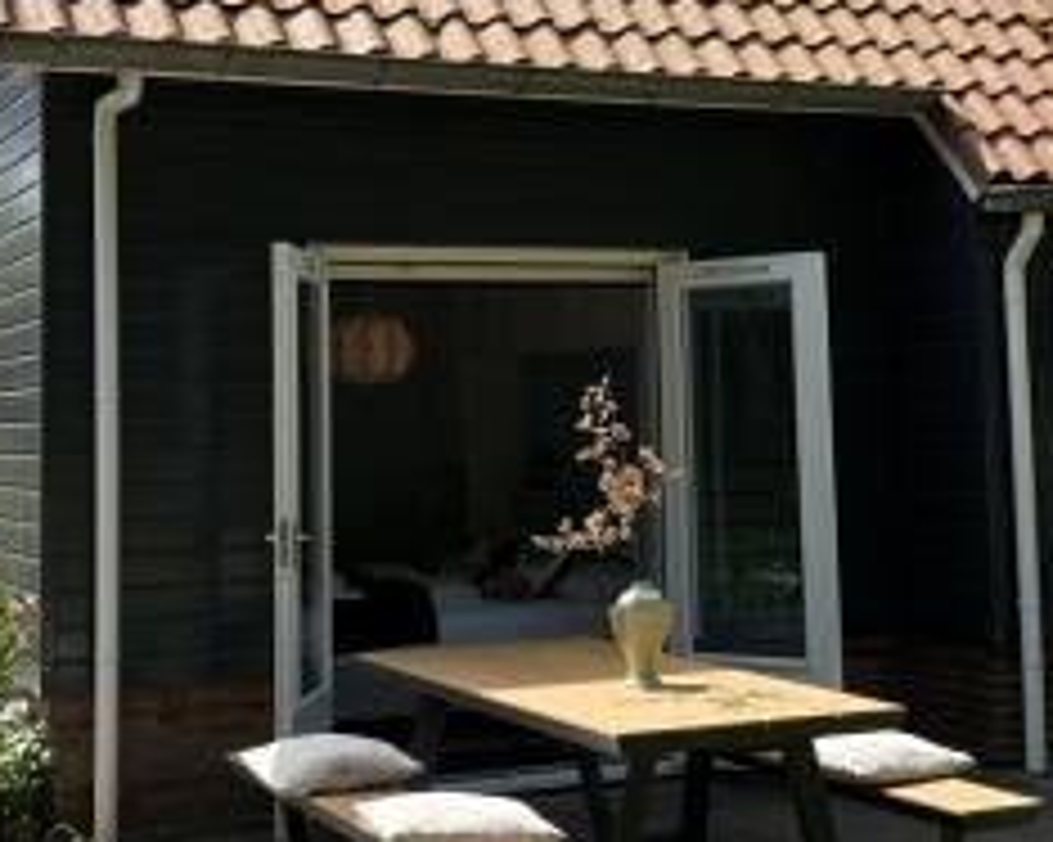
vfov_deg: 23.3
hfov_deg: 29.1
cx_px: 572
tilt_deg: +4.9
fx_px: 2025
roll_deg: +2.2
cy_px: 243
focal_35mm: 65
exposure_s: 1/1901
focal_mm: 5.96
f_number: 1.6
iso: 50
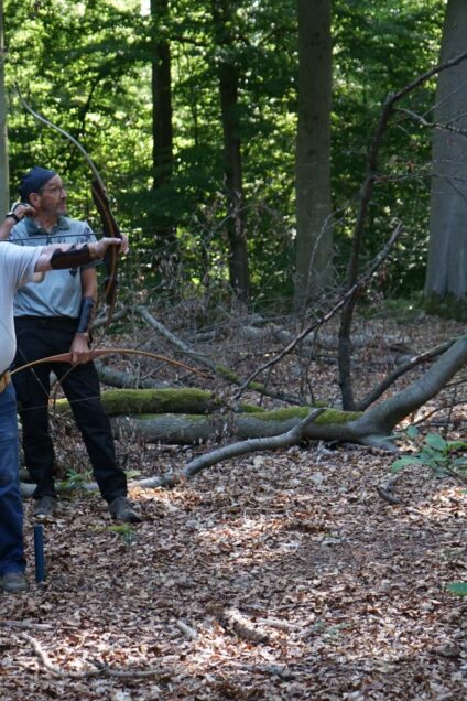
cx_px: 70
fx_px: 1693
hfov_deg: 15.6
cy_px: 363
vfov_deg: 23.4
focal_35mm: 87
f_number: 5
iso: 800
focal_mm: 54
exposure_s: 1/160
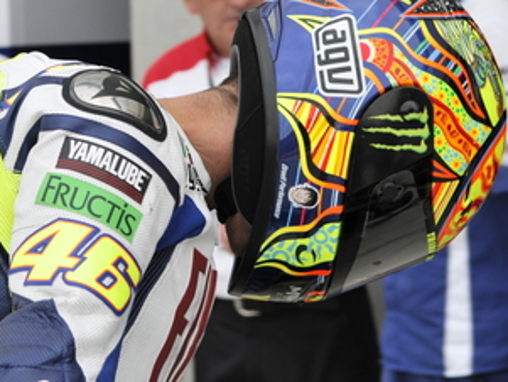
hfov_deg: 12.4
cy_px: 67
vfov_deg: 9.4
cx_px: 96
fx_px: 2319
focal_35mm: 158
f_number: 4.5
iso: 200
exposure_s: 1/200
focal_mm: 55
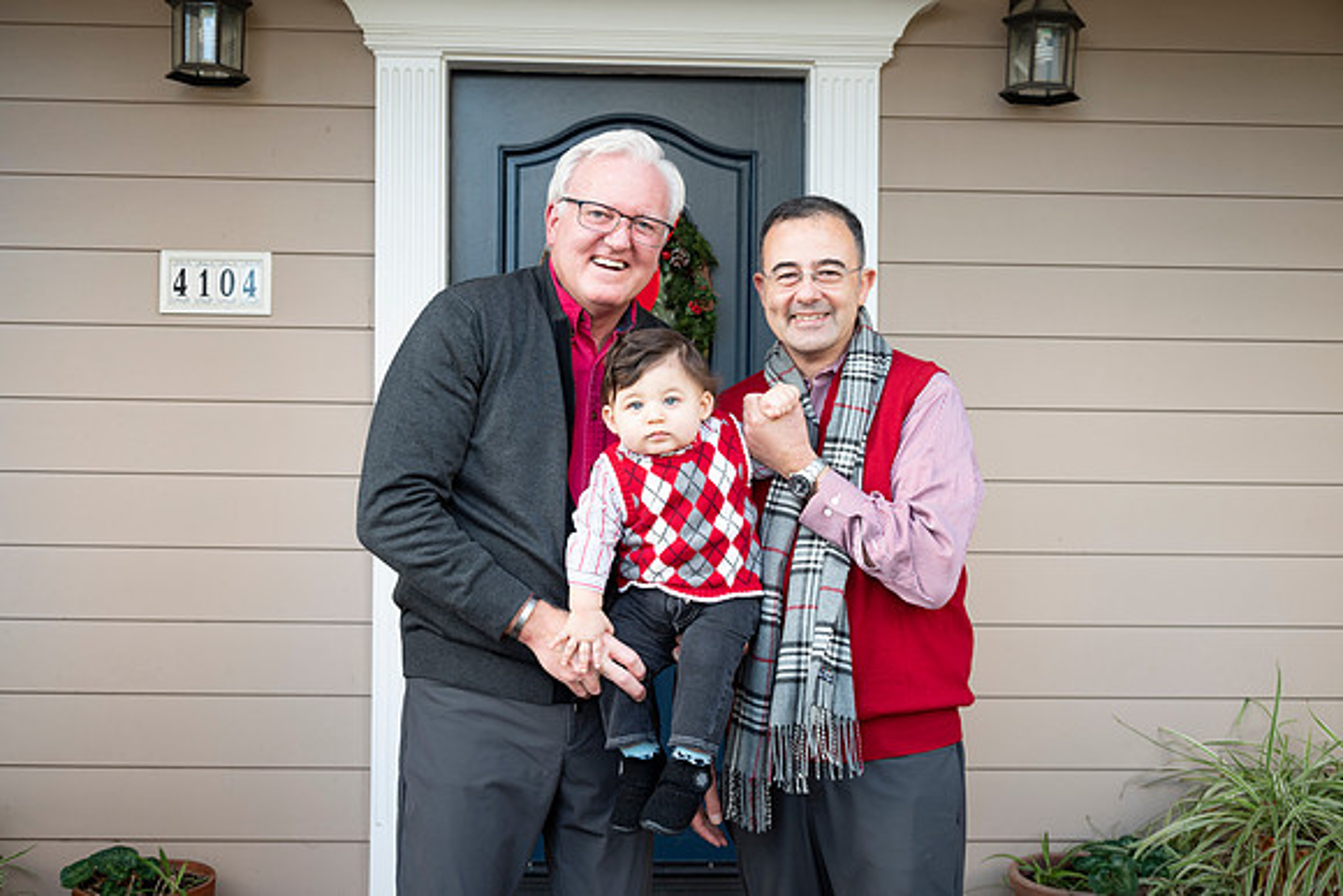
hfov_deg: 46.4
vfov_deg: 31.9
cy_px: 448
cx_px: 672
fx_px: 1567
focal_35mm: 42
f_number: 5.3
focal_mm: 42
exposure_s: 1/100
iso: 400
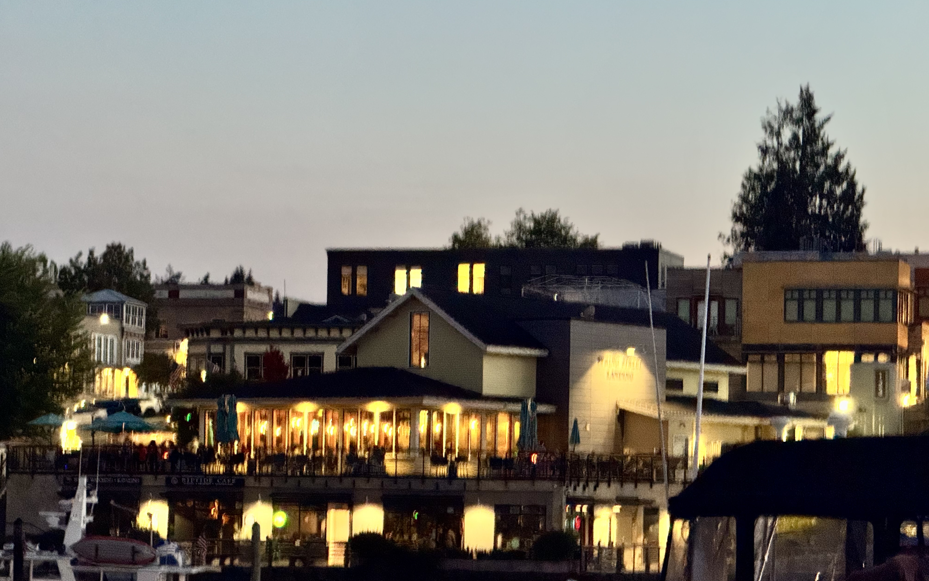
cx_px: 463
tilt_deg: +2.0
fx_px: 3241
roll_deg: -0.8
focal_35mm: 128
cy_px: 337
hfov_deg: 16.3
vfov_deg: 10.2
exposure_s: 1/25
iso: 2000
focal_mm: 15.66
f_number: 2.8
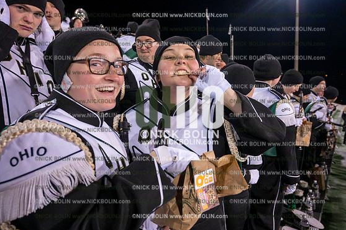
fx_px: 240
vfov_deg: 51.3
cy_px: 115
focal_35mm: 25
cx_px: 180
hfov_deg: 71.5
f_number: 4.5
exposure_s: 1/640
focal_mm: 24
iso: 5000
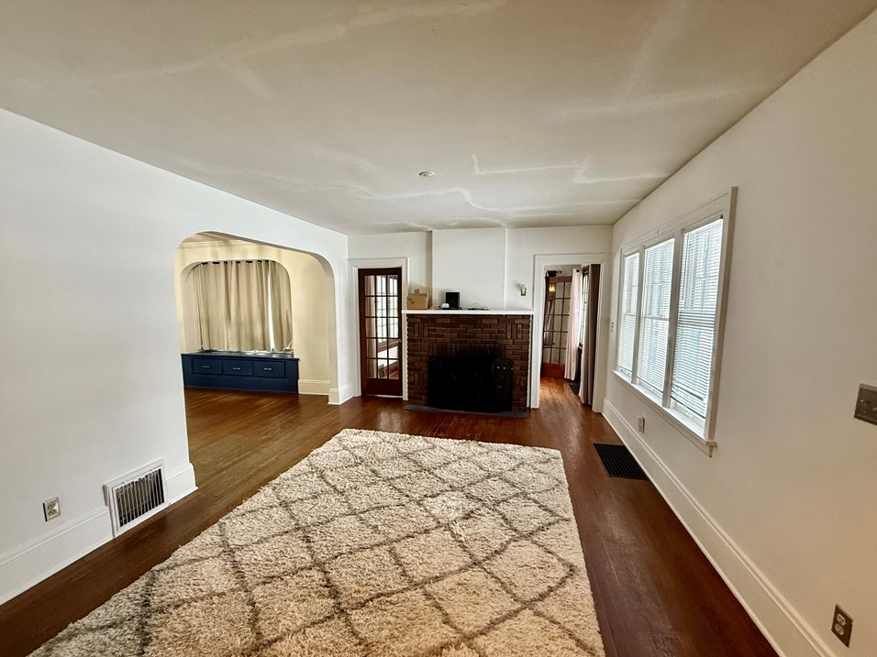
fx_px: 380
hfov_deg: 98.2
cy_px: 348
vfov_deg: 81.7
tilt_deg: -6.6
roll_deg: +0.7
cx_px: 433
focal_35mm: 15
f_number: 2.2
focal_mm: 2.22
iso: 320
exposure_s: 1/60
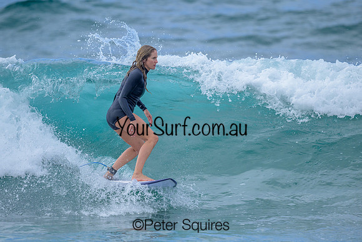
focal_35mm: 800
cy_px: 121
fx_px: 8046
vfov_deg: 1.7
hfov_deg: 2.6
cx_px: 181
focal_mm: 800
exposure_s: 1/2000
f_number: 6.3
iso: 560
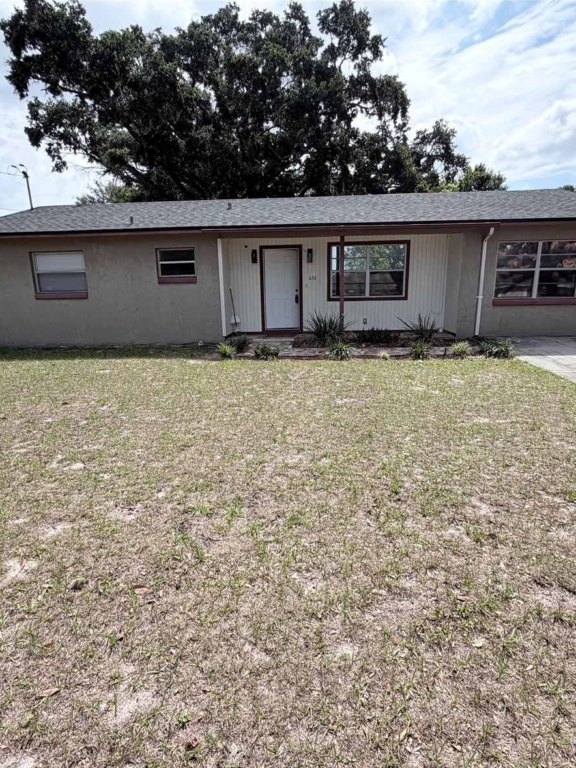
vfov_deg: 84.7
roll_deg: +1.3
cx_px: 290
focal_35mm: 19
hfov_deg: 68.7
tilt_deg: -14.2
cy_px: 390
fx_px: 422
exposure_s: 1/942
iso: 32
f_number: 2.2
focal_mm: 2.22
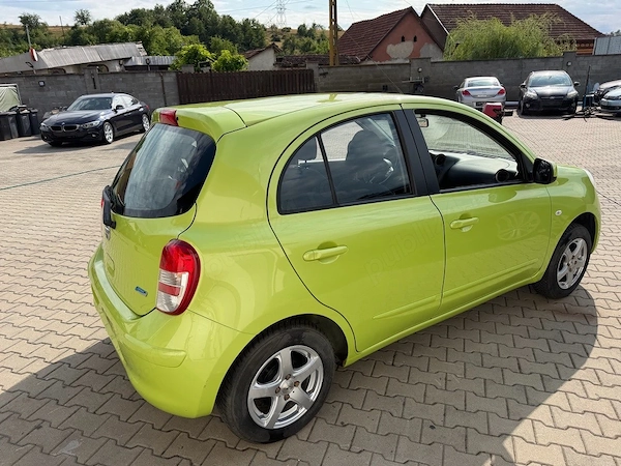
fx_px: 431
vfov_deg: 56.8
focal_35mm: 24
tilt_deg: -20.9
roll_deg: +1.9
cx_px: 310
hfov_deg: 71.6
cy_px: 233
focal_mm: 6.76
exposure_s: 1/3425
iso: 80
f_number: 1.78
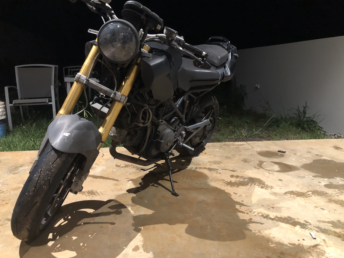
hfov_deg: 63.4
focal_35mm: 28
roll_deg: +0.5
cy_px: 129
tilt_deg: -10.9
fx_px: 278
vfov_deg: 49.7
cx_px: 172
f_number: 1.8
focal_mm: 3.99
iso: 125
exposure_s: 1/4
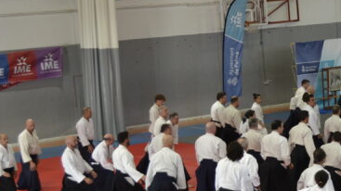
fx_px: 1030
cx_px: 394
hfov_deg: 18.0
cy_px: 84
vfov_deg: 10.6
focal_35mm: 114
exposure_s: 1/50
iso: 400
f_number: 4.2
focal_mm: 26
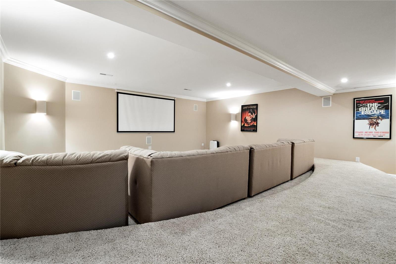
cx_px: 198
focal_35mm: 16
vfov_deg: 73.7
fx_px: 176
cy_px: 132
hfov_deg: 96.7
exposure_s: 2
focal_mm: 8
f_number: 8
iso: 400
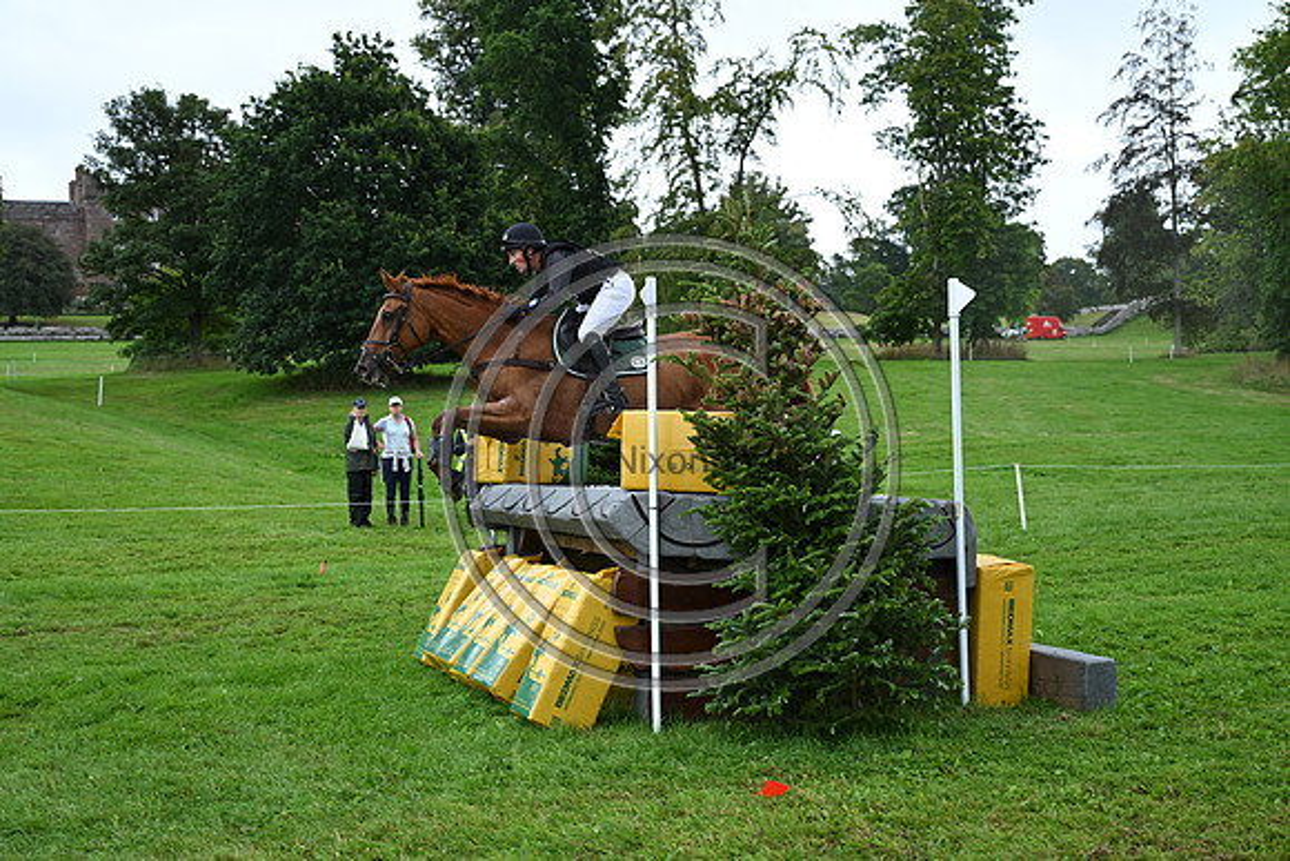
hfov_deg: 41.1
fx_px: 1720
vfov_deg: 28.1
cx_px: 645
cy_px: 430
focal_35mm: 48
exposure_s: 1/1250
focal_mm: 48
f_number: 4
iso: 640
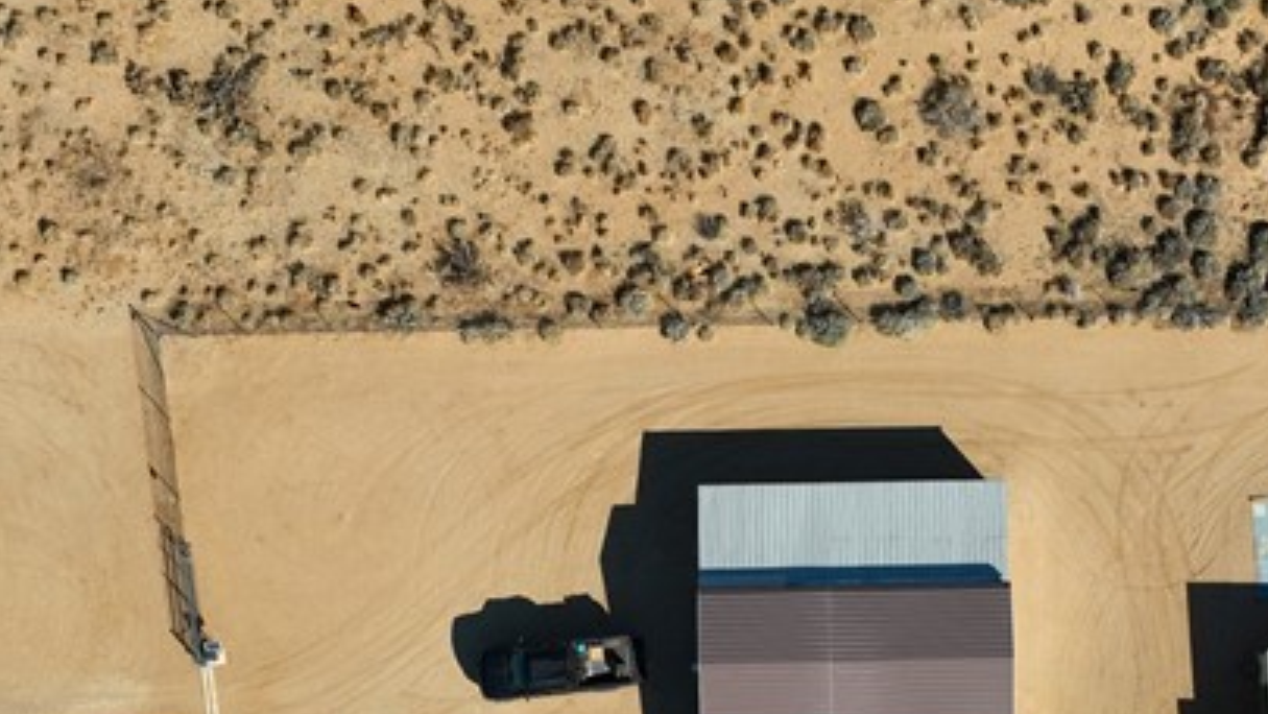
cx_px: 789
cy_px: 853
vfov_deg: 17.4
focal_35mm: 66
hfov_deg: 31.7
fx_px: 2220
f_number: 2.8
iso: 100
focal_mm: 12.29
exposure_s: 1/1600
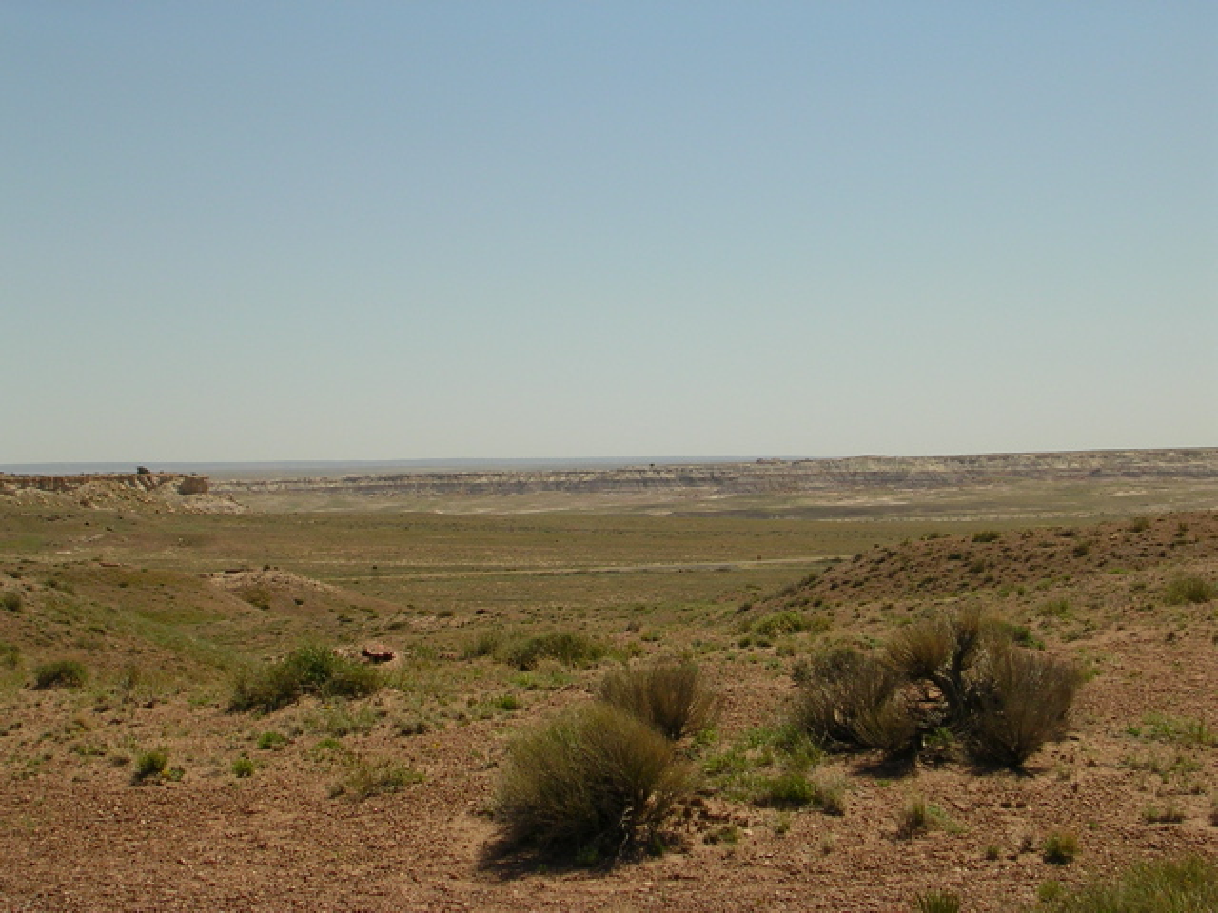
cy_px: 456
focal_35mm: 76
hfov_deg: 25.7
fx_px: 2674
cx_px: 609
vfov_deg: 19.4
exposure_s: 1/1016
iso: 50
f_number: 3.9
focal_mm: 11.5
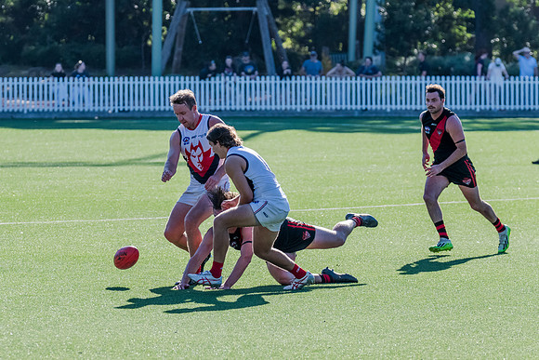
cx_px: 198
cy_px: 217
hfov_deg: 6.7
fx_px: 4616
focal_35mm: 308
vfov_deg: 4.5
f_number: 7.1
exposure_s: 1/1600
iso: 800
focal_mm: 240
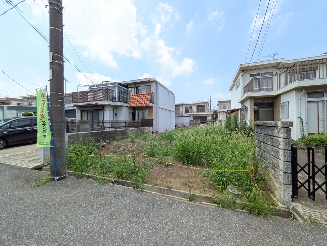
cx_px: 164
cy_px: 123
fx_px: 132
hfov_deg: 102.1
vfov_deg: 85.7
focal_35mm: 14
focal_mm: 1.83
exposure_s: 1/1658
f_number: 2.2
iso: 90
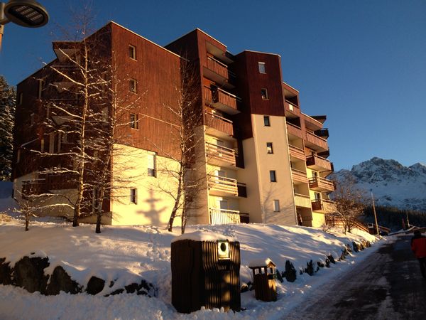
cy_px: 160
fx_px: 431
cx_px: 213
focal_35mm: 35
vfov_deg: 40.7
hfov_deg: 52.6
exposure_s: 1/484
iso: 50
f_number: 2.4
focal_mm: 4.28
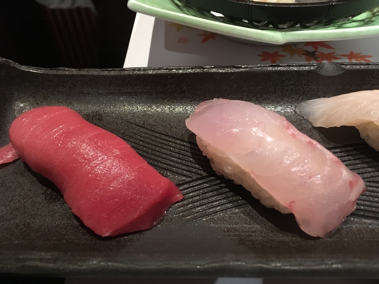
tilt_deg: -48.4
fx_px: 318
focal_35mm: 29
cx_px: 190
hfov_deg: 61.7
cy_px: 142
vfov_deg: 48.2
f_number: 2.2
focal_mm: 4.15
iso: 200
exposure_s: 1/15
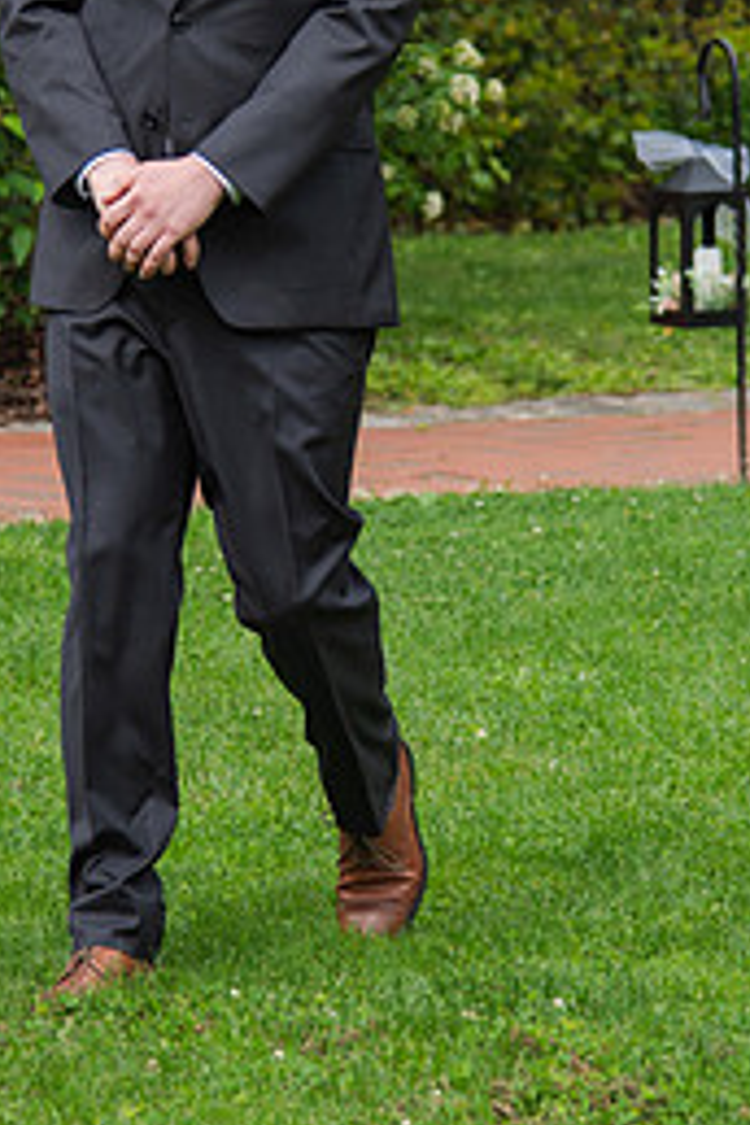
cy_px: 217
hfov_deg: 5.8
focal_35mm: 236
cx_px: 322
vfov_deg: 8.7
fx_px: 7374
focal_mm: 75
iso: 100
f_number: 4
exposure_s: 1/400
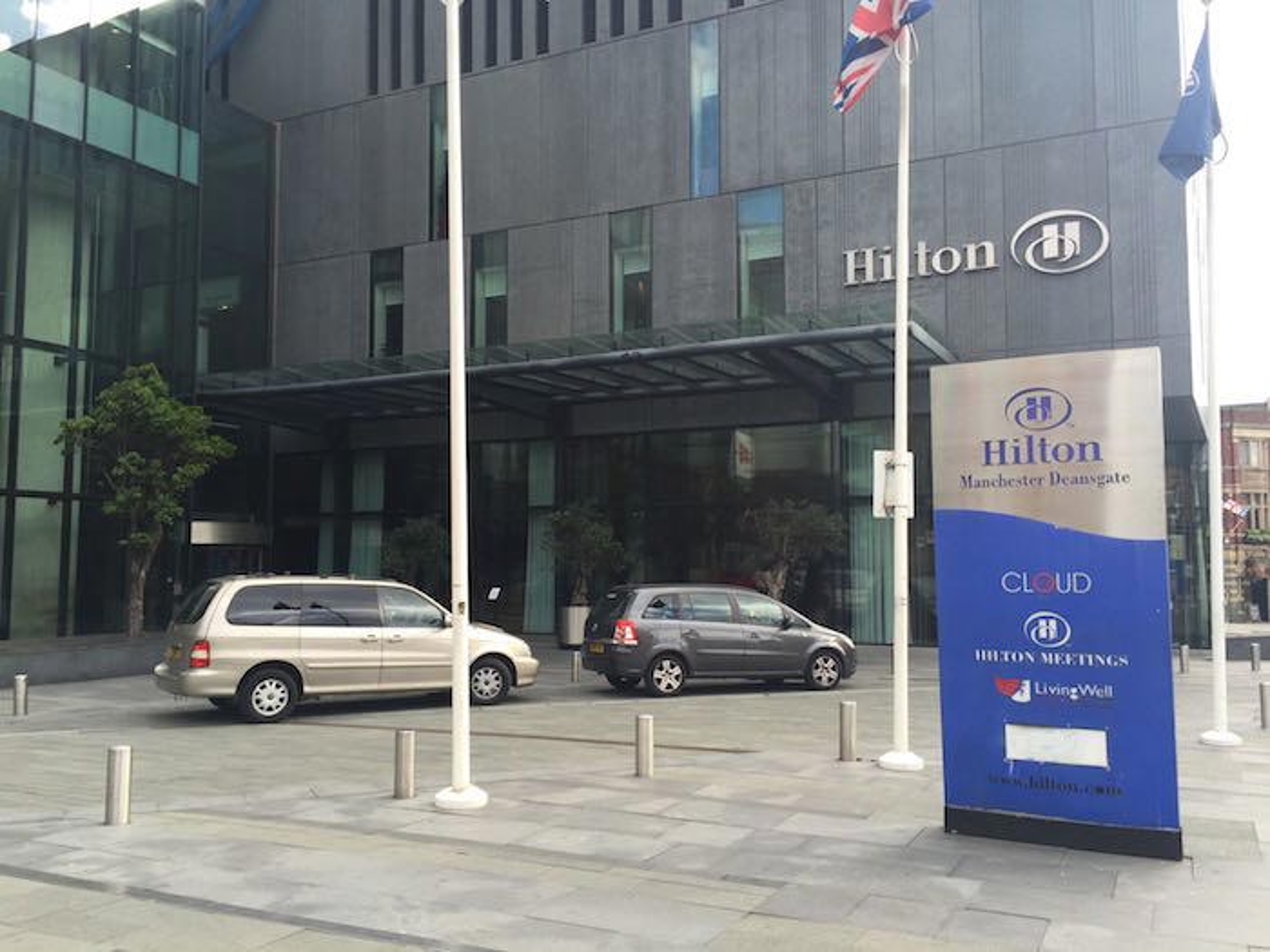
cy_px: 476
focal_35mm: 29
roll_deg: +0.2
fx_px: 1064
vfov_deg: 48.2
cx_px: 635
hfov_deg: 61.7
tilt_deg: +4.1
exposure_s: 1/314
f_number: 2.2
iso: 32
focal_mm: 4.15
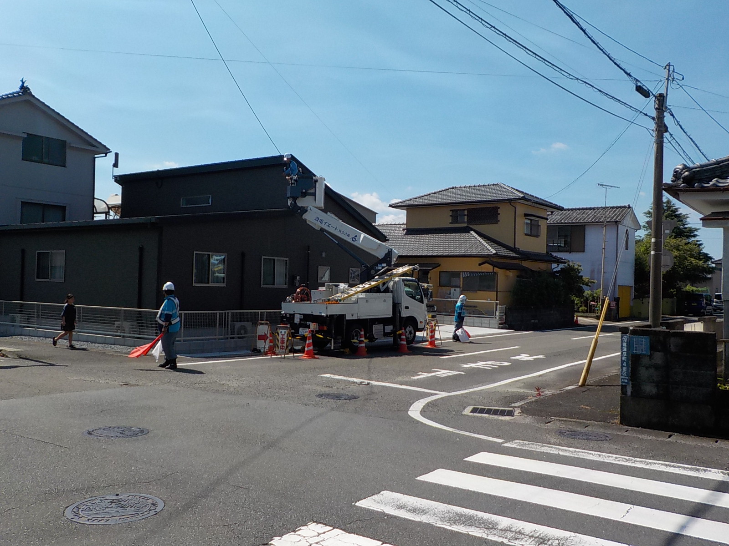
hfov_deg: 60.0
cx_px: 364
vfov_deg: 46.8
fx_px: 632
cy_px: 273
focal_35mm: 30
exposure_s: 1/1600
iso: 125
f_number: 3.3
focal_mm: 4.1
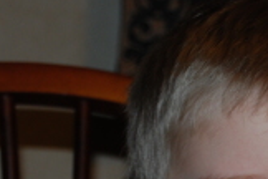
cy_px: 327
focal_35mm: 237
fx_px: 1764
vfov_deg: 5.7
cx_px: 303
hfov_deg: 8.6
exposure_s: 1/60
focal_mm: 40
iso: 200
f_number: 4.5
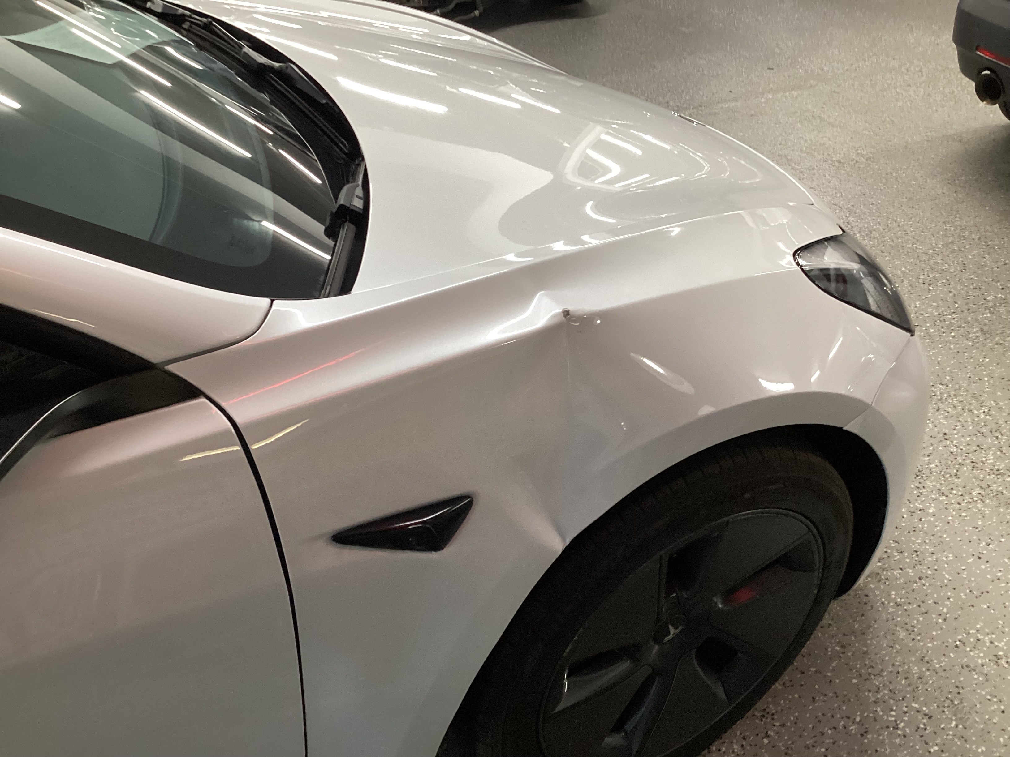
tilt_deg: -38.5
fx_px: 904
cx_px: 505
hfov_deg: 58.4
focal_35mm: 31
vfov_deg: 45.4
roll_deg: -1.8
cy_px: 378
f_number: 2.4
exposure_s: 1/50
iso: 160
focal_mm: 3.3
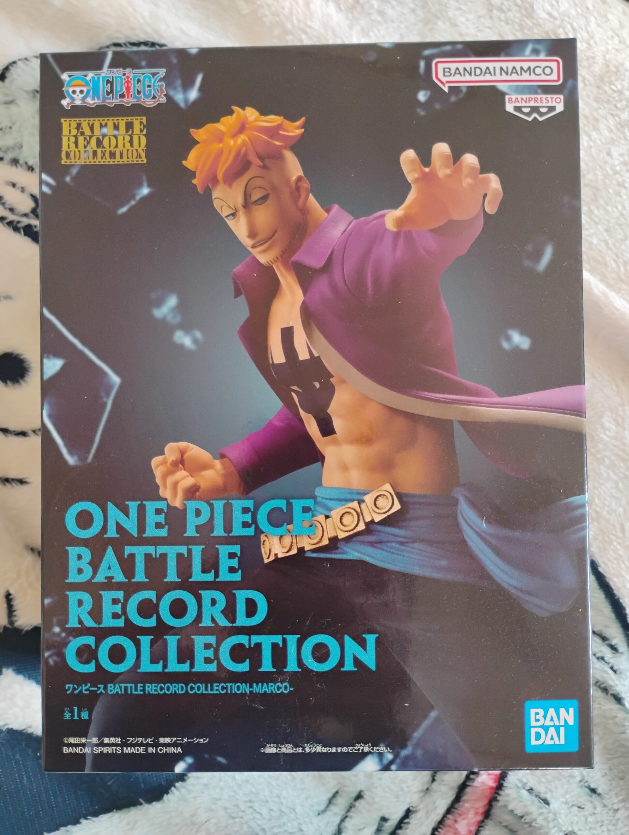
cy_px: 418
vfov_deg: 63.4
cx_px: 314
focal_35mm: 28
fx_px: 677
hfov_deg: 49.9
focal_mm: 4.26
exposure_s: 1/60
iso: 1213
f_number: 1.8
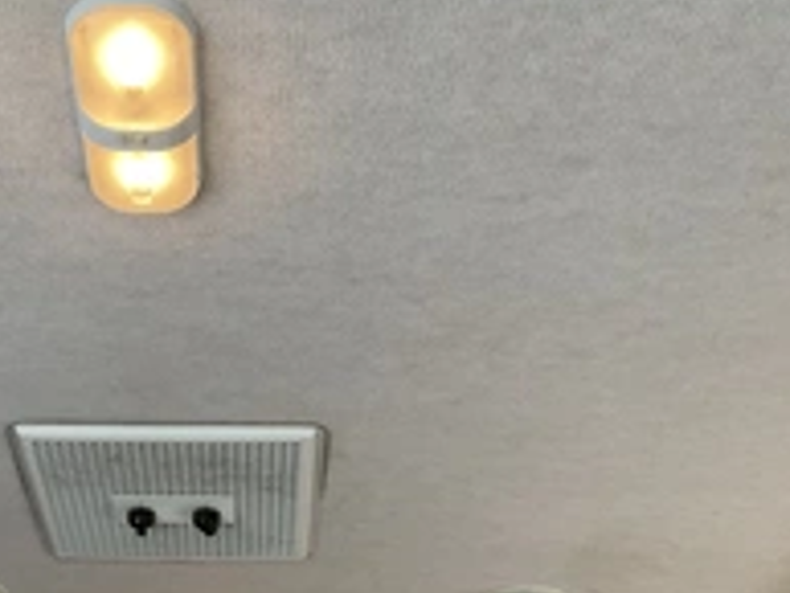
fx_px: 1370
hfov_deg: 31.9
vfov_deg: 24.2
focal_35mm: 60
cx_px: 254
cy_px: 429
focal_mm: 3
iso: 80
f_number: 1.8
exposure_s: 1/60
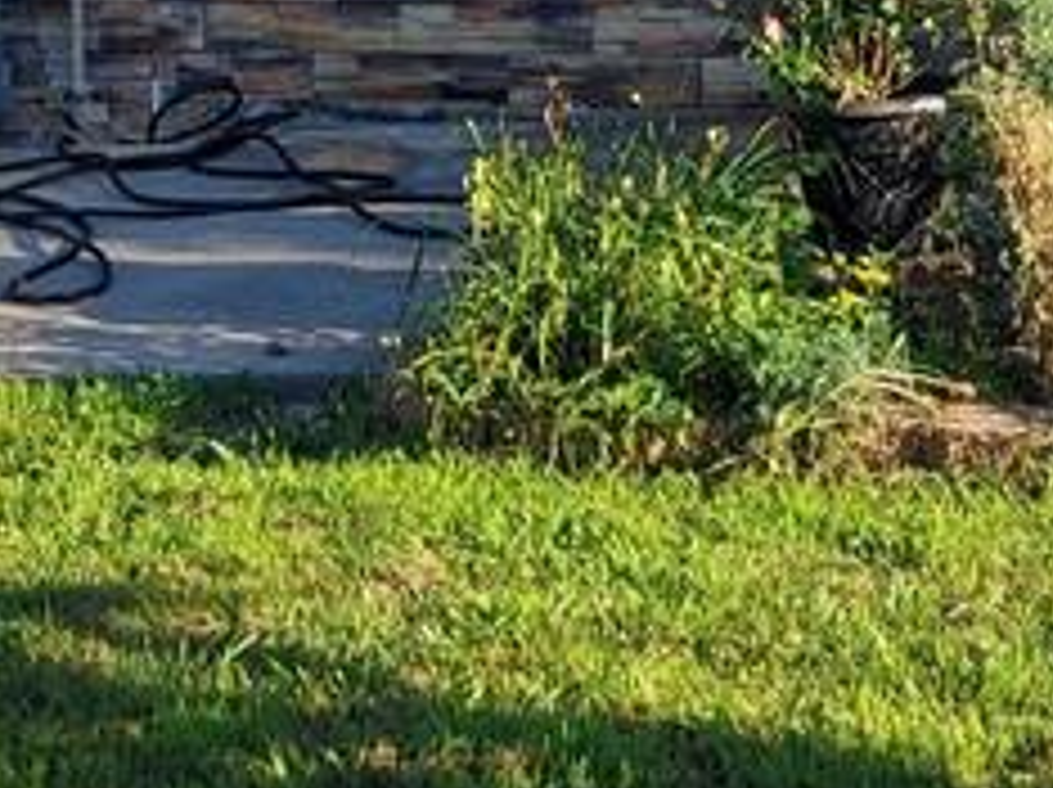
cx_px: 927
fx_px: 3464
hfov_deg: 17.1
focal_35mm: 114
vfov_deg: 12.2
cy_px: -491
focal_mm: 3.08
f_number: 2
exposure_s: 1/477
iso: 50
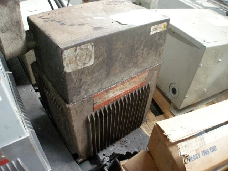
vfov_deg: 40.7
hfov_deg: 52.6
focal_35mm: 35
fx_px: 231
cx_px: 114
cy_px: 86
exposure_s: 1/8
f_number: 2.7
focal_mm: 7.5
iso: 554
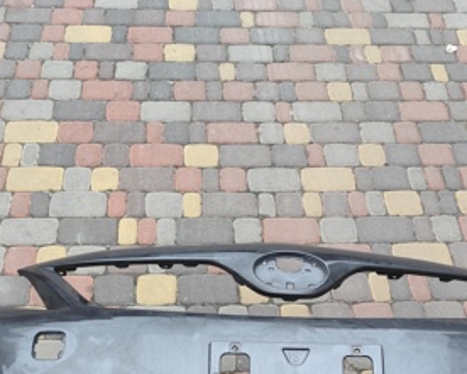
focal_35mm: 52
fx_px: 719
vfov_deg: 27.4
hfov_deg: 36.0
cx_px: 232
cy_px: 377
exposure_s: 1/100
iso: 500
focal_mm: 6.19
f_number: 1.65
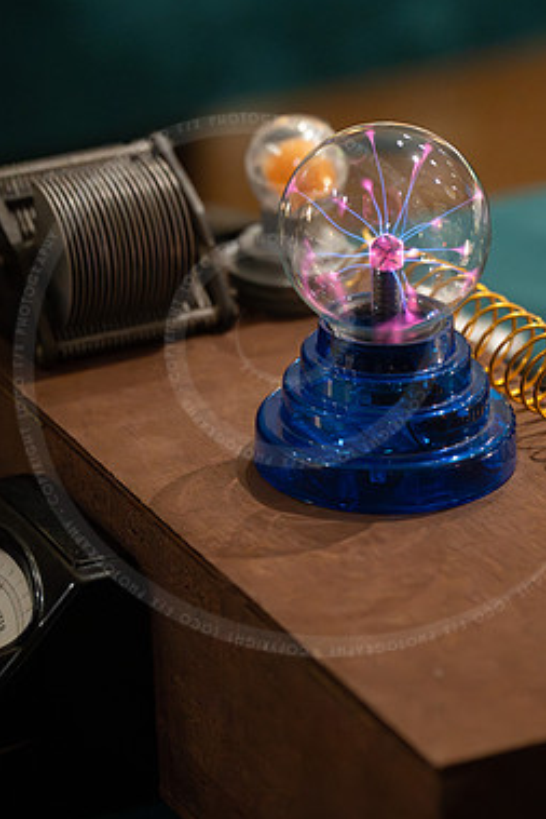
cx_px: 304
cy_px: 376
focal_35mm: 196
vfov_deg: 10.5
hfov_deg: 7.0
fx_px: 4455
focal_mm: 110
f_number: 2.7
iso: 4000
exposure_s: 1/250
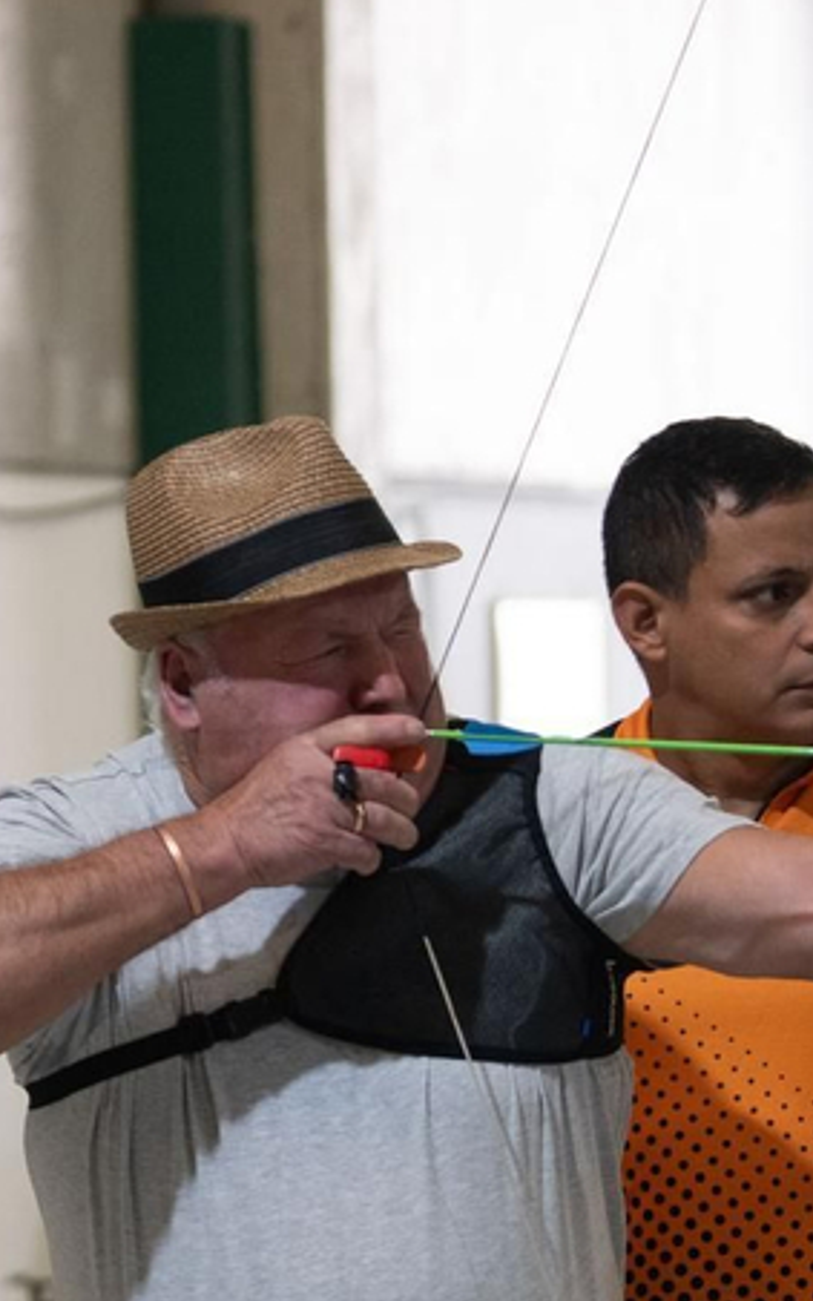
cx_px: 155
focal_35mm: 252
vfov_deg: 8.3
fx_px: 8936
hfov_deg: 5.2
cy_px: 1088
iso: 1000
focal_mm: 70
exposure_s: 1/250
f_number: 2.8
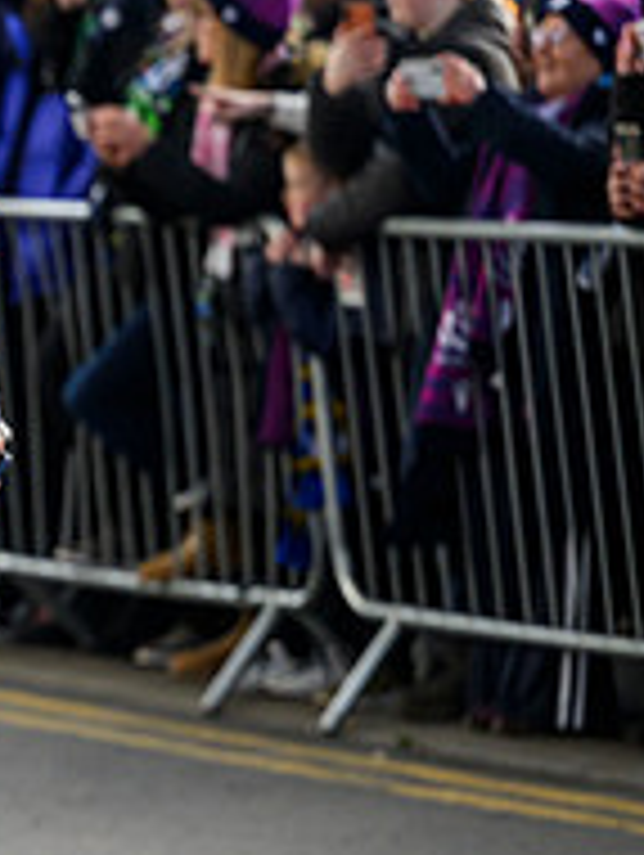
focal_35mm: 381
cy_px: 497
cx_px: -563
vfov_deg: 5.2
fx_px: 9430
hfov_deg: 3.9
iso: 1250
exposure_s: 1/1000
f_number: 2.8
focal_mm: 130
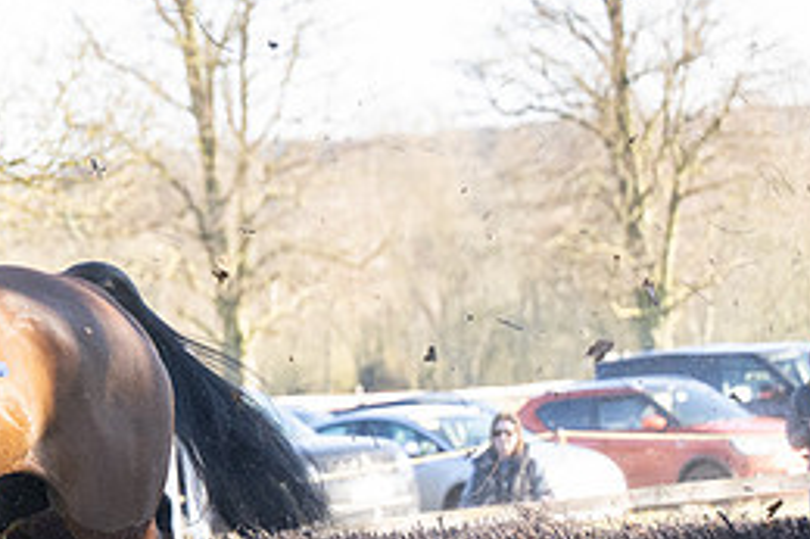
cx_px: -306
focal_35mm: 245
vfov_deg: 5.6
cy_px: 557
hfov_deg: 8.3
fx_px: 5509
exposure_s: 1/1250
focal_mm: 70
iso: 800
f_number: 2.8
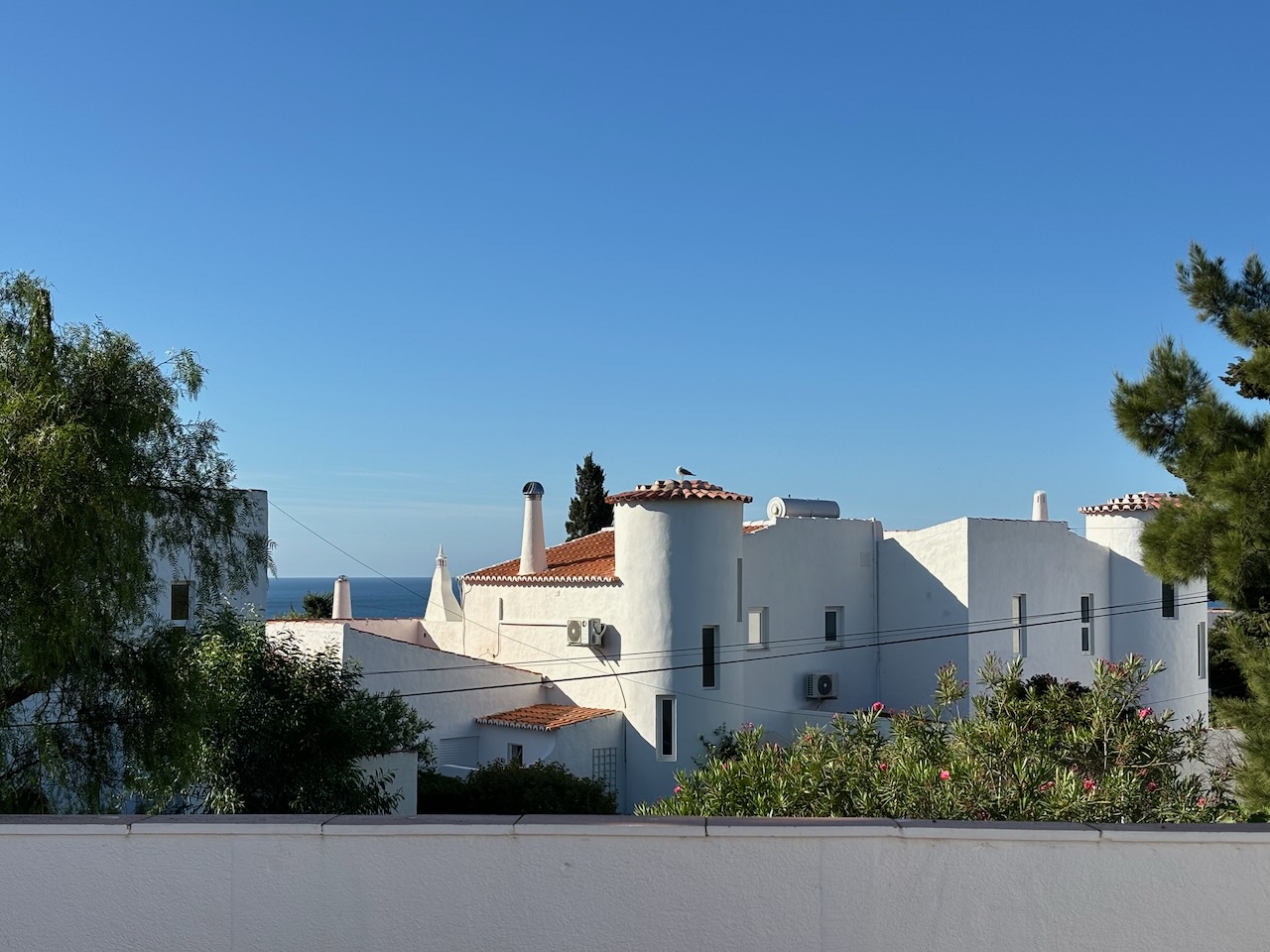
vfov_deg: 28.0
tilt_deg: +2.2
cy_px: 476
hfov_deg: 36.8
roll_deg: -0.2
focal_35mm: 52
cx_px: 635
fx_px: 1908
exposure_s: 1/3534
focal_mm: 5.96
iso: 40
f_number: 1.6
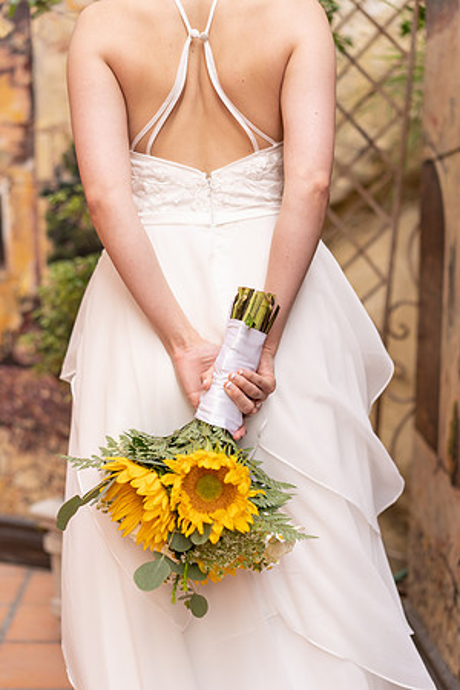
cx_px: 230
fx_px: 1054
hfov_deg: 24.6
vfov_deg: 36.2
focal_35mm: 55
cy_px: 345
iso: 320
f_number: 2.5
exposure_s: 1/500
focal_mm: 55
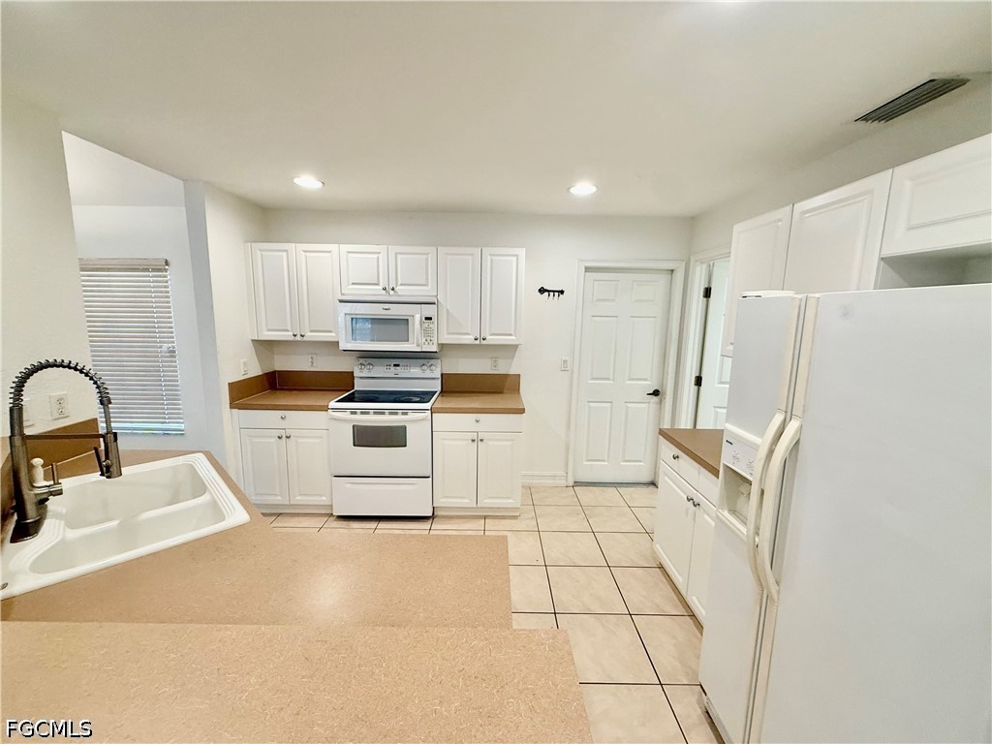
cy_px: 372
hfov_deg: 102.1
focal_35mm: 14
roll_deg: -1.5
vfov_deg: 85.7
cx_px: 496
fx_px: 401
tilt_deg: -8.6
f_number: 2.2
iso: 250
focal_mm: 2.22
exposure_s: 1/120
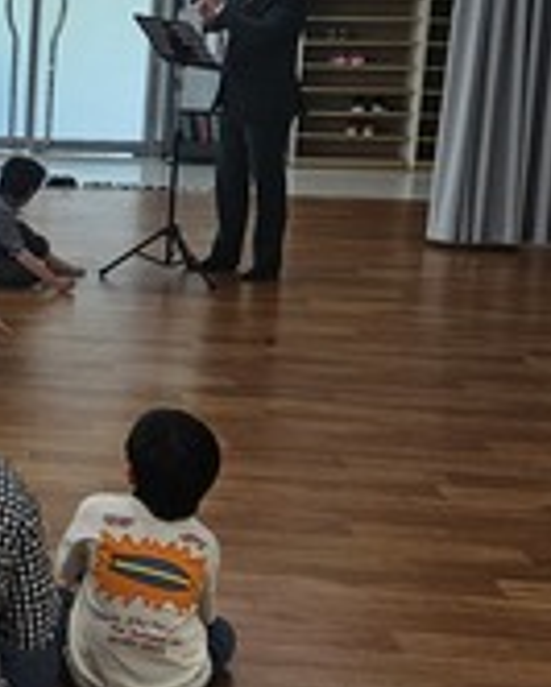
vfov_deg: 21.2
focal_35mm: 90
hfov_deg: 15.7
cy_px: 294
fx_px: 1833
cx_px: -288
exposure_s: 1/120
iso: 40
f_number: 1.8
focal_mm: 5.4
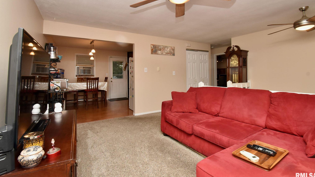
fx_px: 134
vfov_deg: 66.6
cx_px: 159
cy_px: 74
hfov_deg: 99.4
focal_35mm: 16
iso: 800
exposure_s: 1/80
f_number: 8
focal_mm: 10
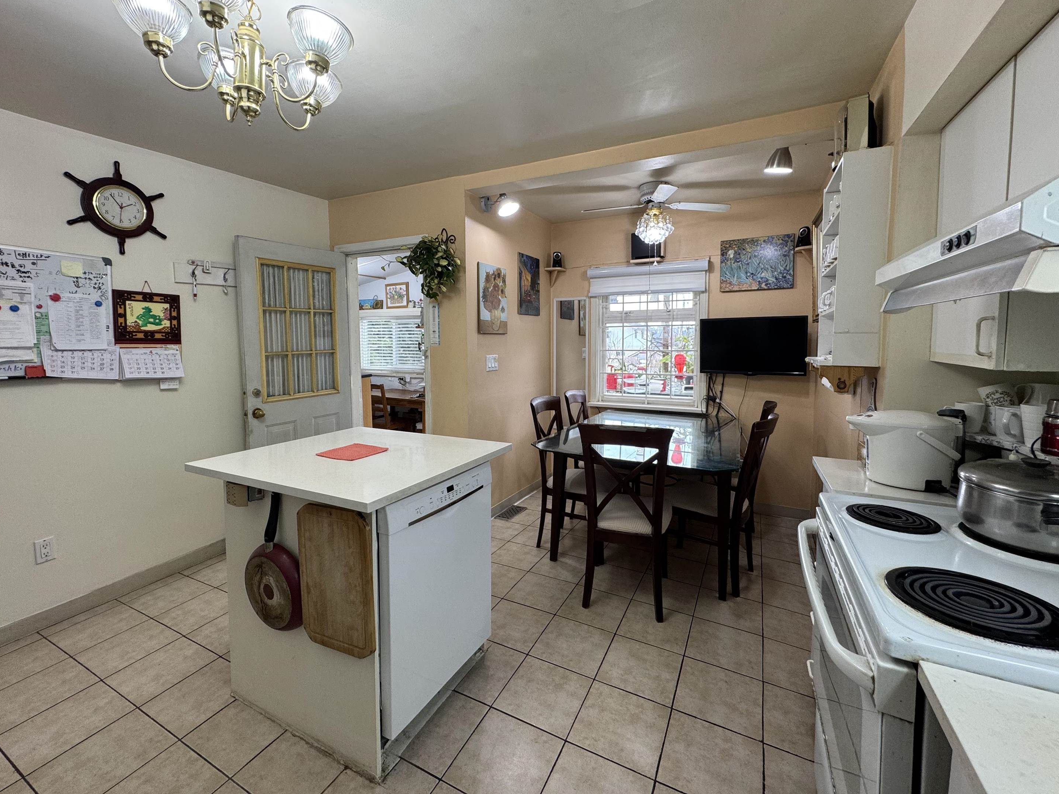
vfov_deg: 81.6
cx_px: 523
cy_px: 369
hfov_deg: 98.2
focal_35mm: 15
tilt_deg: -2.9
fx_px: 459
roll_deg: +0.4
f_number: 2.2
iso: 125
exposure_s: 1/120
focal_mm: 2.22
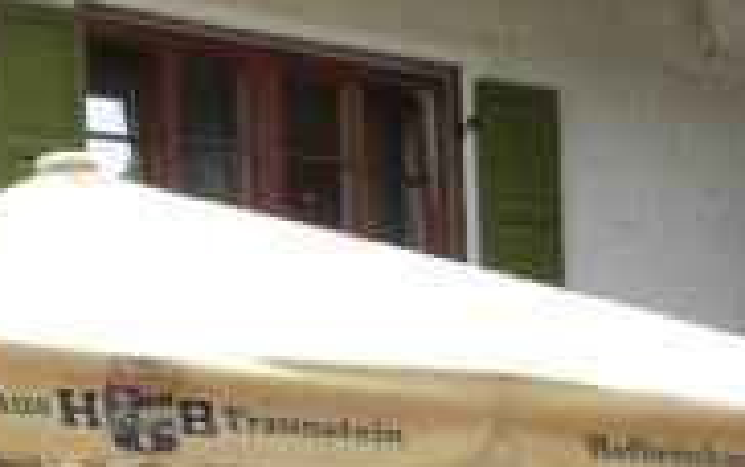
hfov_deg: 13.4
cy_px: 674
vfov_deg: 8.5
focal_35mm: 151
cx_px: -196
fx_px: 3068
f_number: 4
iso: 100
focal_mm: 7.7
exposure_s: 1/125
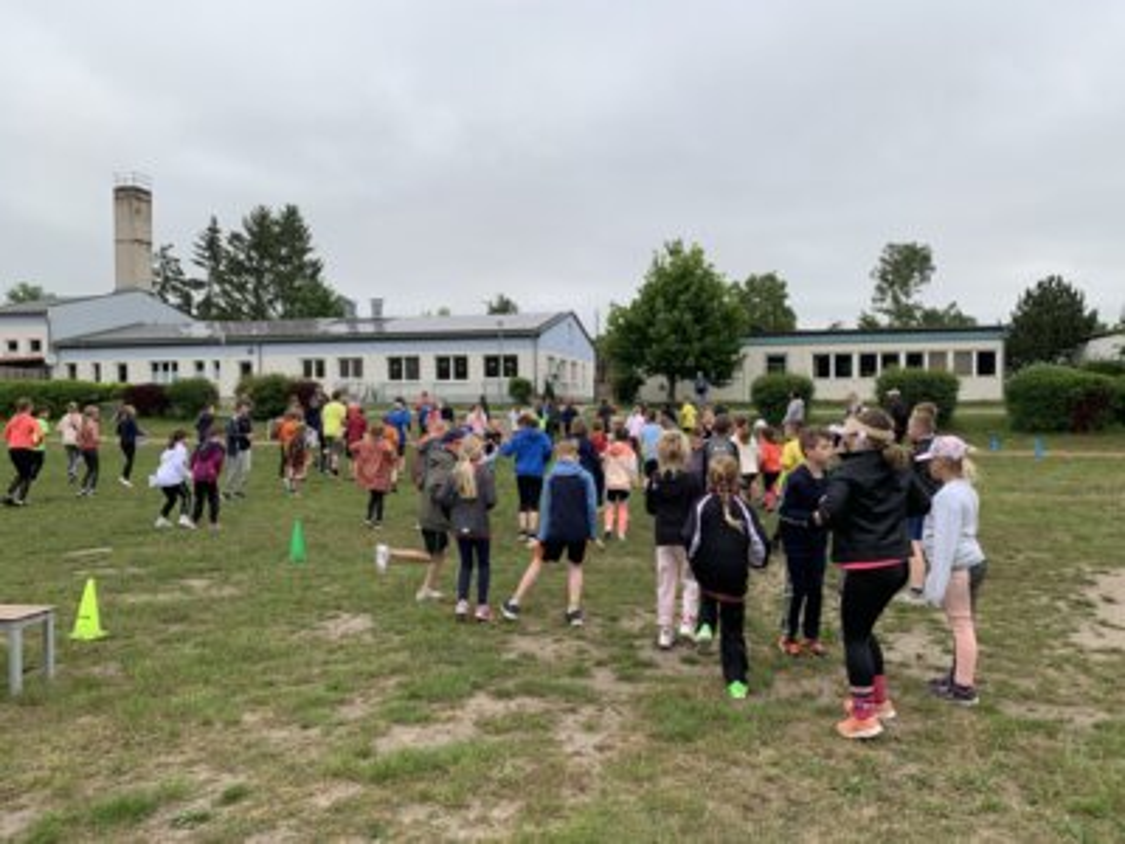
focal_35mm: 26
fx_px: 845
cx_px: 562
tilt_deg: -1.0
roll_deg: +0.2
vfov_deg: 53.1
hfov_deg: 67.3
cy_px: 422
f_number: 1.8
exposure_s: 1/683
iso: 25
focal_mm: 4.25
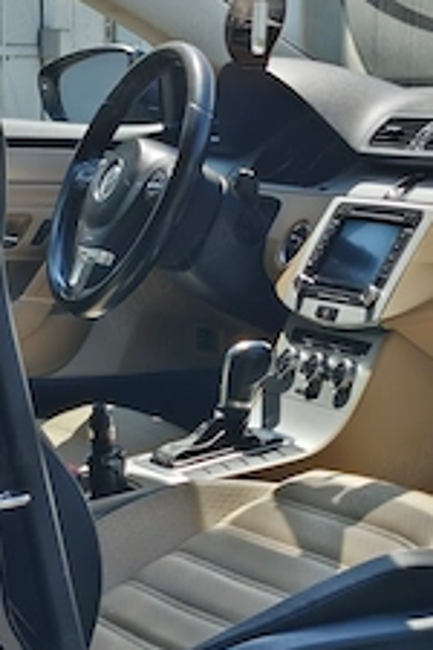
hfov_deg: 10.5
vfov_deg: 15.6
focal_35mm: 131
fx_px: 2363
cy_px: 306
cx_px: 294
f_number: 1.75
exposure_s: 1/290
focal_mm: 5.25
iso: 100
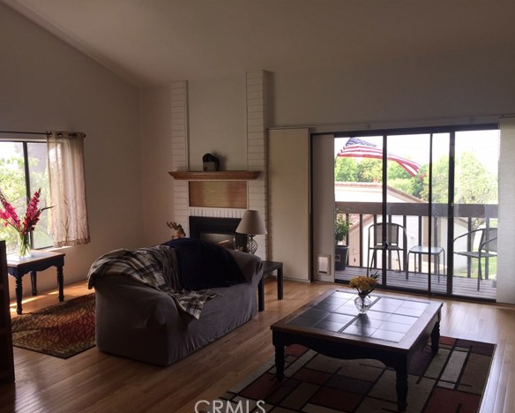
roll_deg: +0.1
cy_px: 209
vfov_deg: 47.2
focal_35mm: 31
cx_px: 242
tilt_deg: -5.8
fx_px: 473
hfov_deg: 57.1
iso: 32
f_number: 2.2
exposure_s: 1/120
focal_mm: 4.15
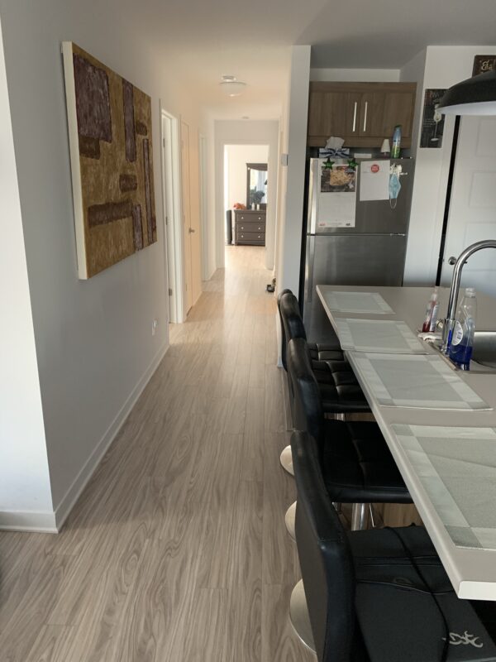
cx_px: 248
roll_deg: -1.9
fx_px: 497
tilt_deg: -15.0
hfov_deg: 53.1
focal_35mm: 26
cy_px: 331
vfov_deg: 67.3
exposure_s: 1/60
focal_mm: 4.25
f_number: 1.8
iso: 320
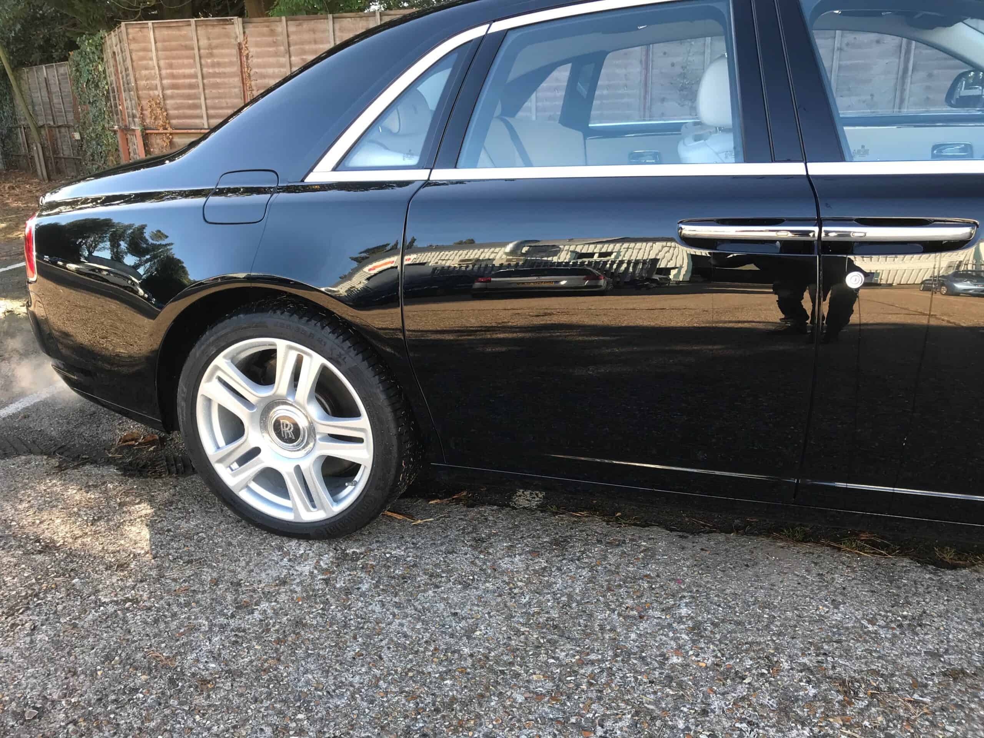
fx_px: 796
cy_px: 369
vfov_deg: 49.7
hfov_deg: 63.4
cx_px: 492
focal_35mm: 28
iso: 20
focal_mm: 3.99
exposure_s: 1/97
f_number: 1.8
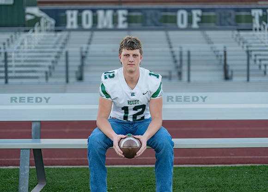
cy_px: 93
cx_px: 128
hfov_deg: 35.5
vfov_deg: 25.8
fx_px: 418
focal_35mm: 55
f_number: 1.2
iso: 100
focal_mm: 50
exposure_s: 1/2000
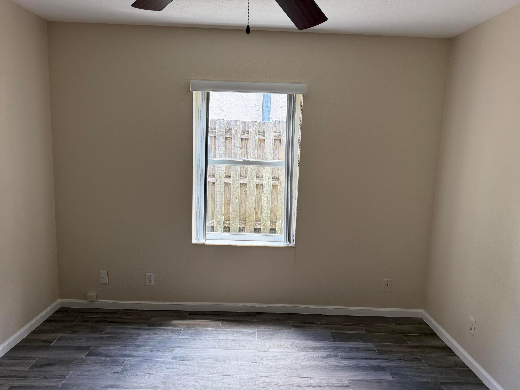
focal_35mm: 24
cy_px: 195
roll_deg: -1.5
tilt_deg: -7.8
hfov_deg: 71.6
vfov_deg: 56.8
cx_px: 260
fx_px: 361
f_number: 1.78
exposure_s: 1/193
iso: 200
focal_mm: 6.76
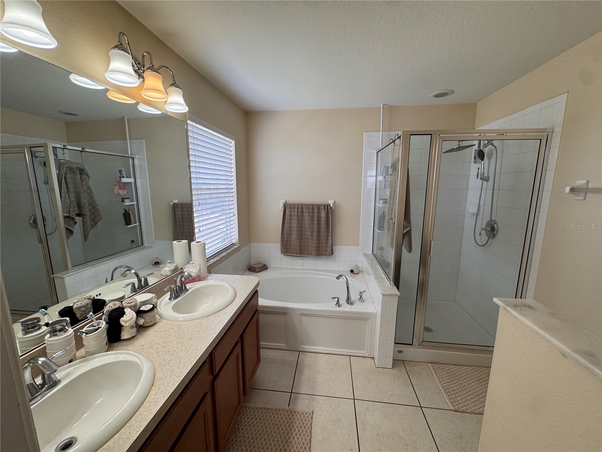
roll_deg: +0.1
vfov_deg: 85.7
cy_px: 226
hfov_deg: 102.1
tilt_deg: -9.6
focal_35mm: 14
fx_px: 243
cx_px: 301
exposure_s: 1/120
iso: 50
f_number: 2.2
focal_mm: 2.22
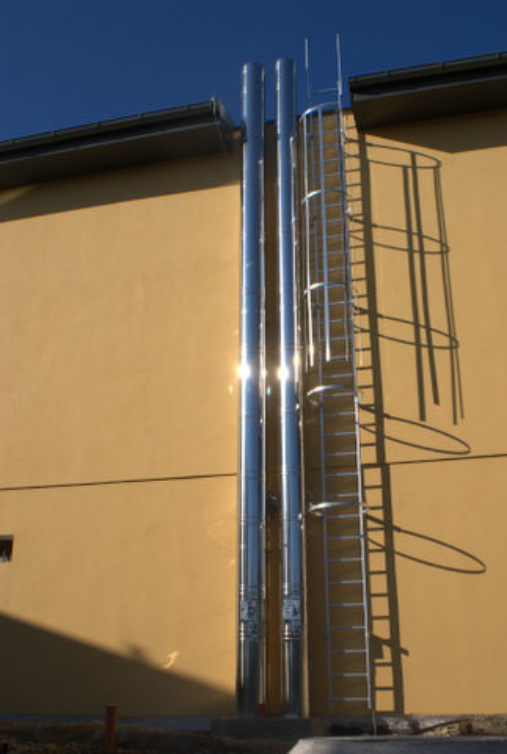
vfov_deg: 49.4
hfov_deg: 34.4
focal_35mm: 39
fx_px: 819
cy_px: 377
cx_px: 254
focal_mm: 26
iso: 100
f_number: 9
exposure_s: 1/160
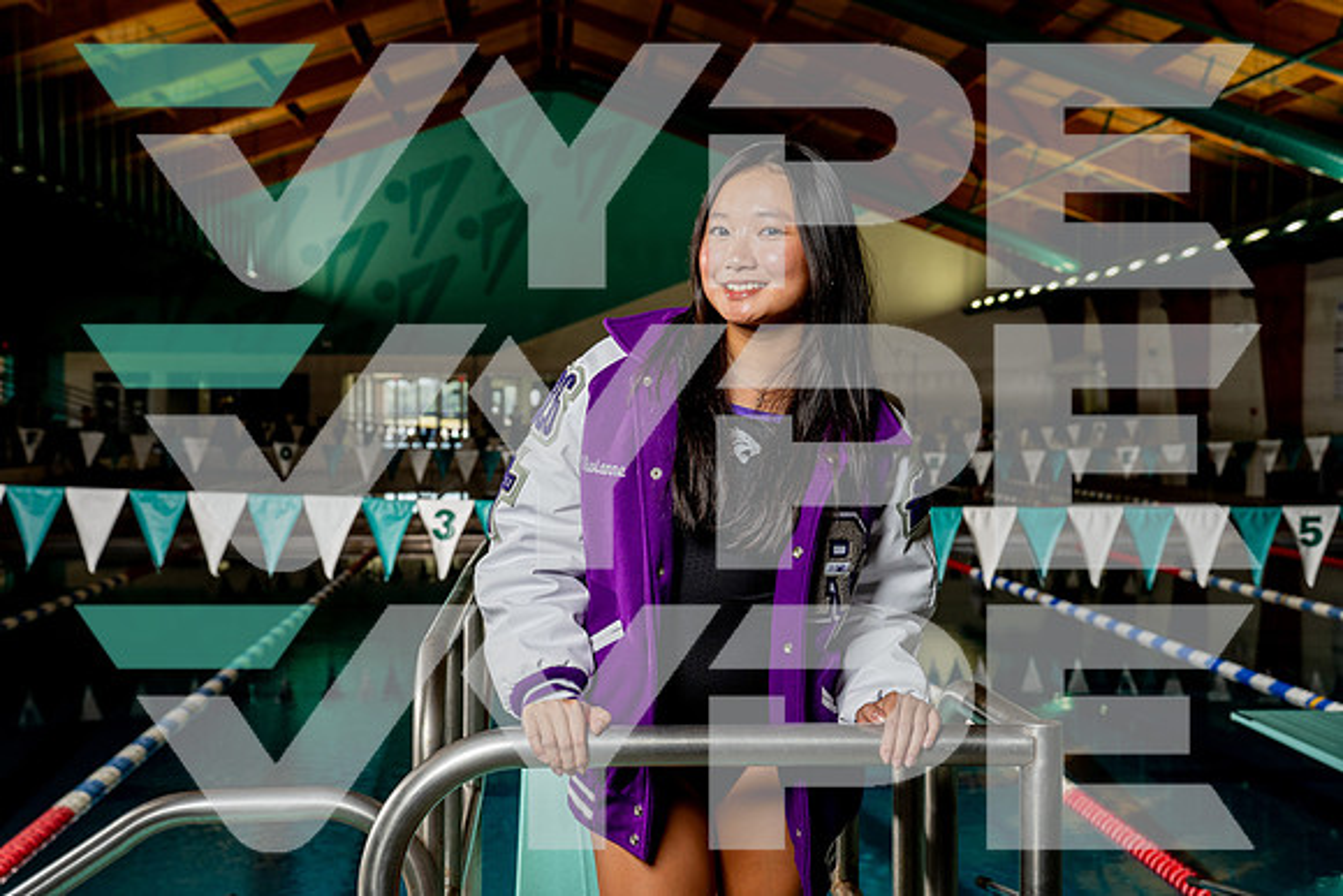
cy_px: 448
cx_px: 672
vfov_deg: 28.7
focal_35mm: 47
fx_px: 1754
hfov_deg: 41.9
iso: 640
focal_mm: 47
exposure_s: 1/250
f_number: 6.3
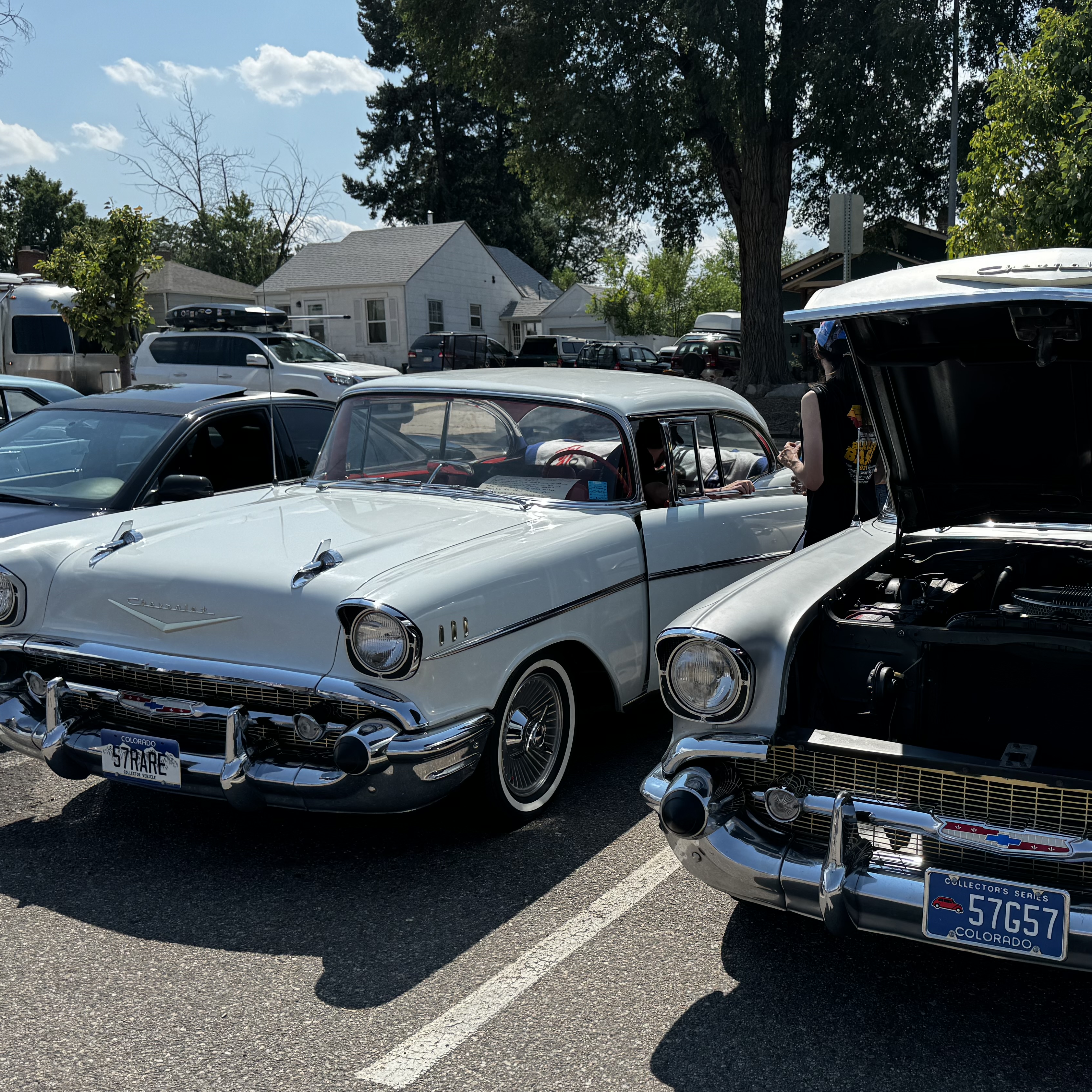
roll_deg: +0.4
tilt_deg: -5.4
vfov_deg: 46.0
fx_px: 1285
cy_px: 588
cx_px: 733
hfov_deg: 45.3
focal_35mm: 36
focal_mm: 6.76
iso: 80
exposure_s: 1/3413
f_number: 1.78
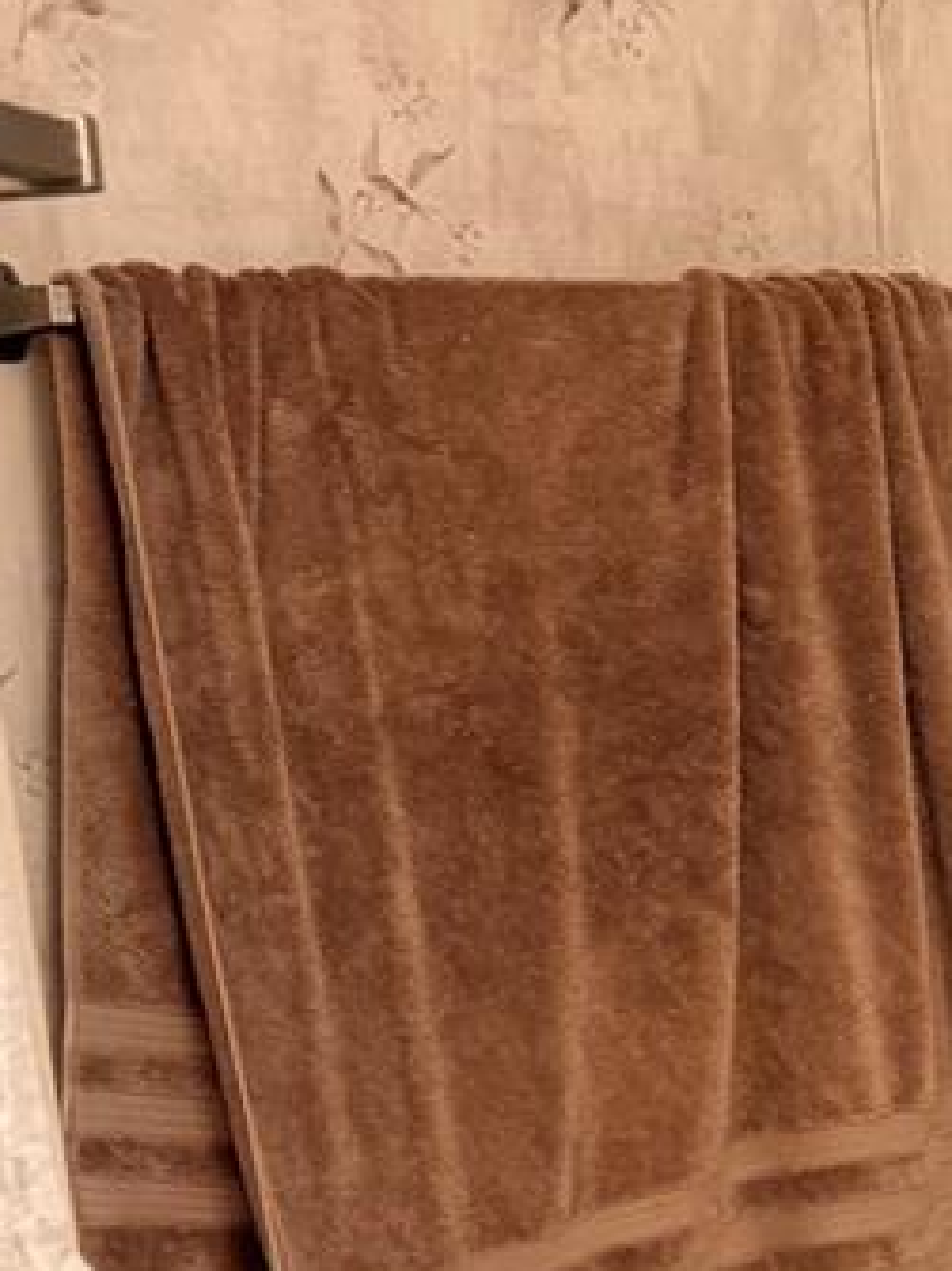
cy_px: 1343
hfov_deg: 16.0
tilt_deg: -18.3
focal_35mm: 86
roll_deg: +3.6
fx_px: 3156
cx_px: 1331
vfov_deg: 21.7
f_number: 1.78
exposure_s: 1/60
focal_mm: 6.76
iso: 250
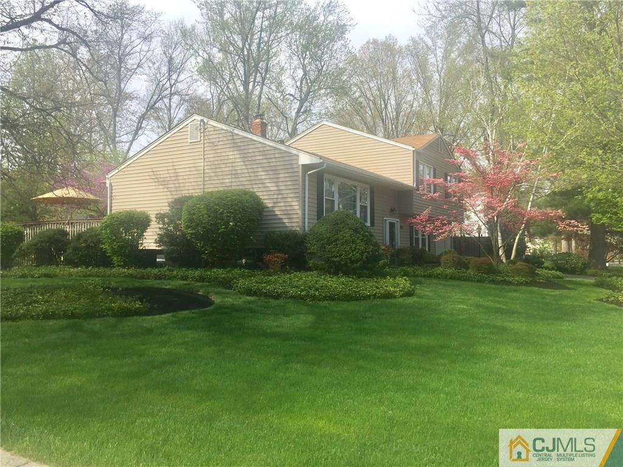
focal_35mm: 29
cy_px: 234
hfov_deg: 61.7
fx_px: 522
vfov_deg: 48.2
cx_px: 312
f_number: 2.2
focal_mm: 4.15
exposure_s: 1/1068
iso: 32
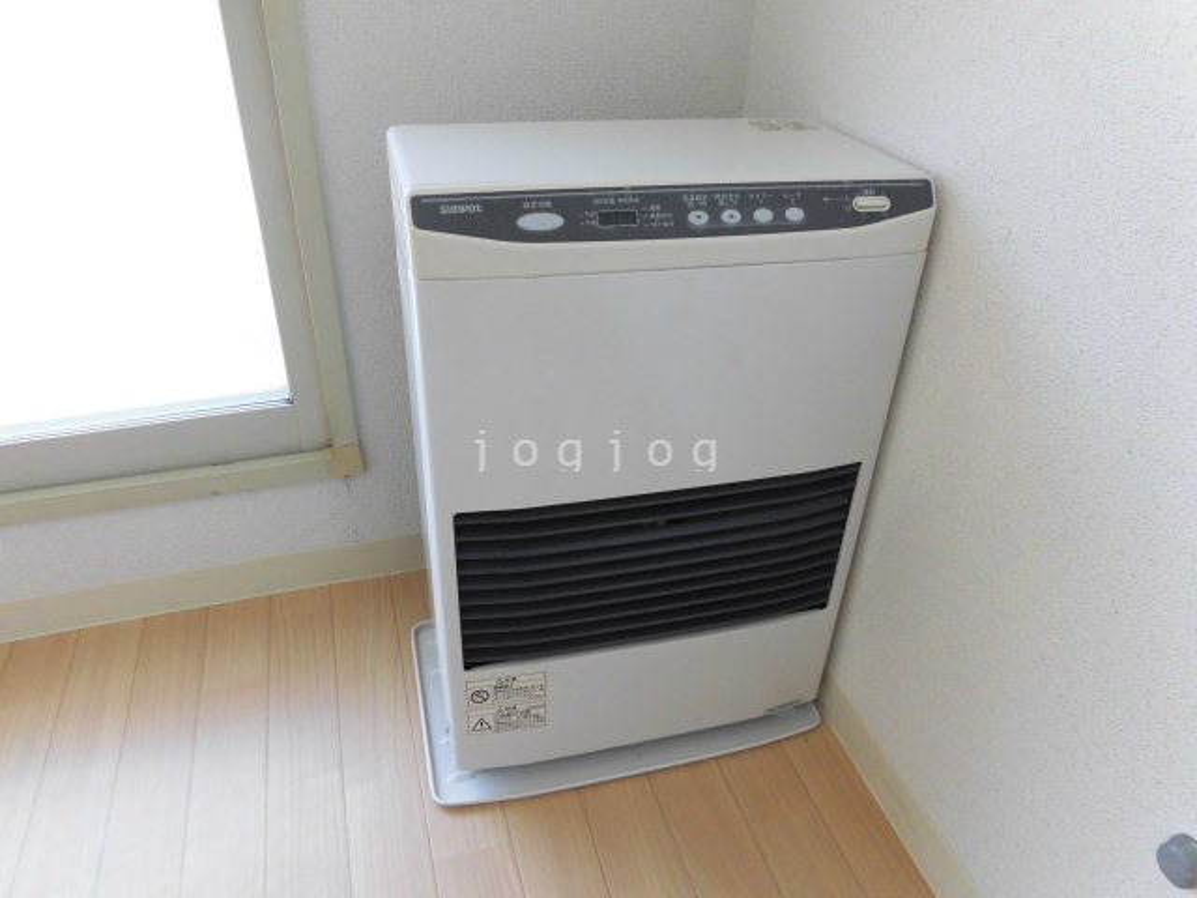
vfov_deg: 56.8
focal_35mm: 24
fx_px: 830
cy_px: 449
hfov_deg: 71.6
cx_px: 598
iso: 160
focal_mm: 4.3
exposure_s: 1/60
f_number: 3.1
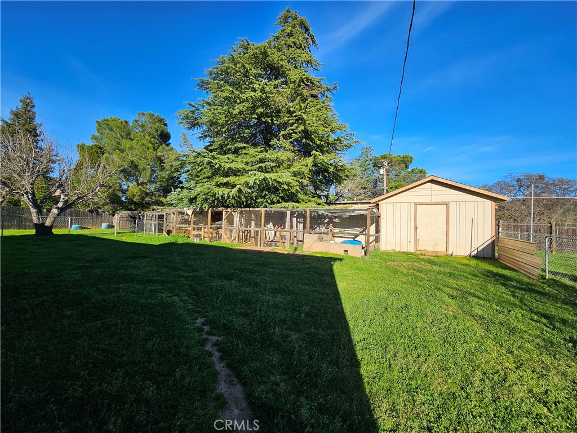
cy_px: 216
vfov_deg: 89.9
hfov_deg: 106.2
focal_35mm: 13
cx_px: 288
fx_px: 217
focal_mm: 2.2
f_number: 2.2
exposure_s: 1/1844
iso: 50
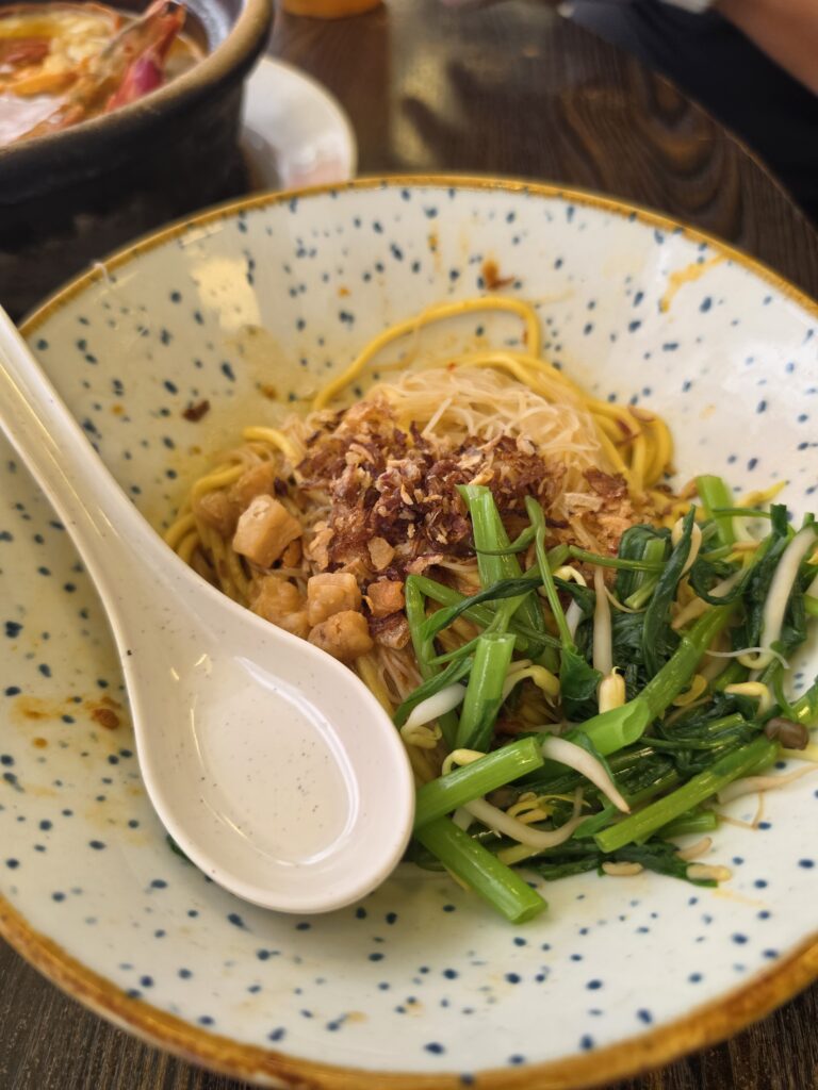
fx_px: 725
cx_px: 409
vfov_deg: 73.9
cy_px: 545
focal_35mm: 23
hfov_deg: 58.9
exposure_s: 1/100
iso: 100
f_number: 1.4
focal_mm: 6.5
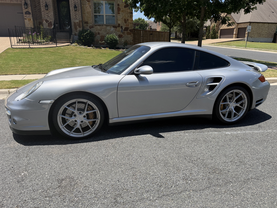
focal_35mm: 24
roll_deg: -0.5
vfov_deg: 56.8
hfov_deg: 71.6
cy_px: 104
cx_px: 138
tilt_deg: -18.4
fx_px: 192
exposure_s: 1/4405
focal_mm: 6.76
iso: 125
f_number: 1.78
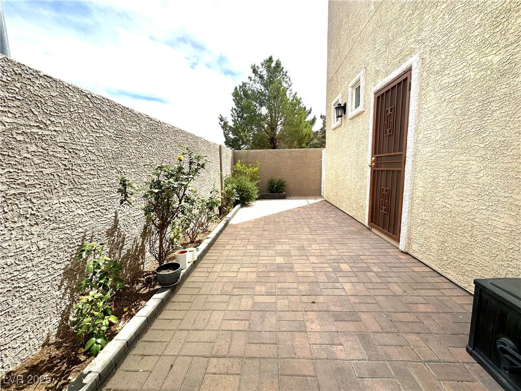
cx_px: 260
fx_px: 211
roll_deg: +0.6
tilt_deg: -7.5
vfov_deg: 85.7
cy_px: 196
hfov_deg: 102.1
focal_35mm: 14
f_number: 2.2
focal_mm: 2.22
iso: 50
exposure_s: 1/1453
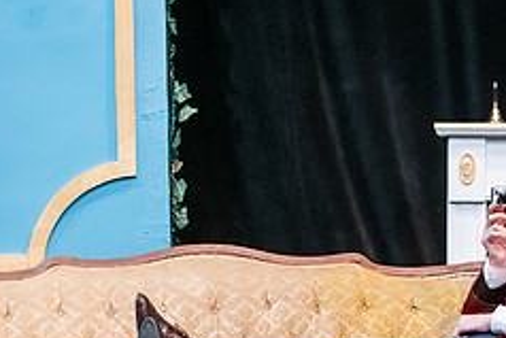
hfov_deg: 9.8
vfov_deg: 6.6
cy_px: 267
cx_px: 527
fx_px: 2911
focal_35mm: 207
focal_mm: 85
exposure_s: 1/200
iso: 3200
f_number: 3.2
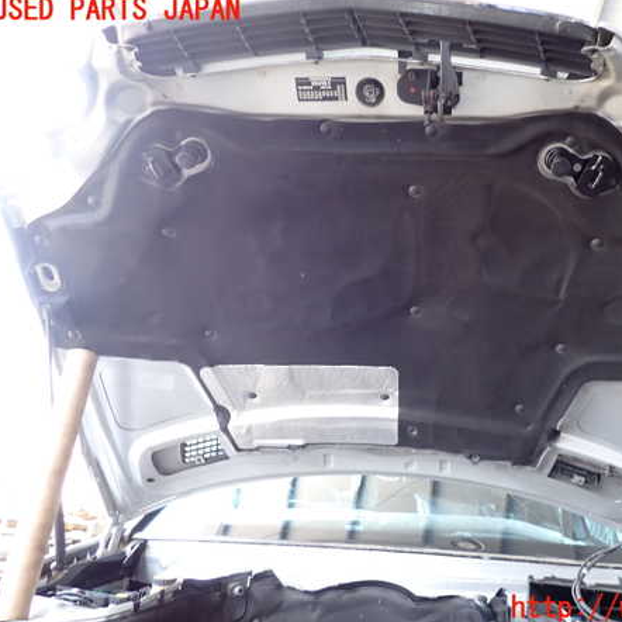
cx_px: 407
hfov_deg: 53.1
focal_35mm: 30
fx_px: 610
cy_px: 310
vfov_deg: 54.0
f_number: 2
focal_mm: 4.5
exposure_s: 1/80
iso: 200
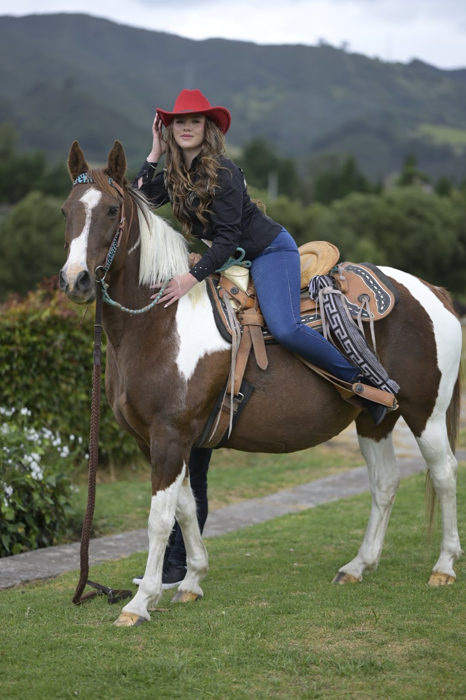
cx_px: 233
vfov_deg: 23.9
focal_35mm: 85
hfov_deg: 16.1
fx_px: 1650
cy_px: 350
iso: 80
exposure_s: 1/1000
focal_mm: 85
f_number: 1.8
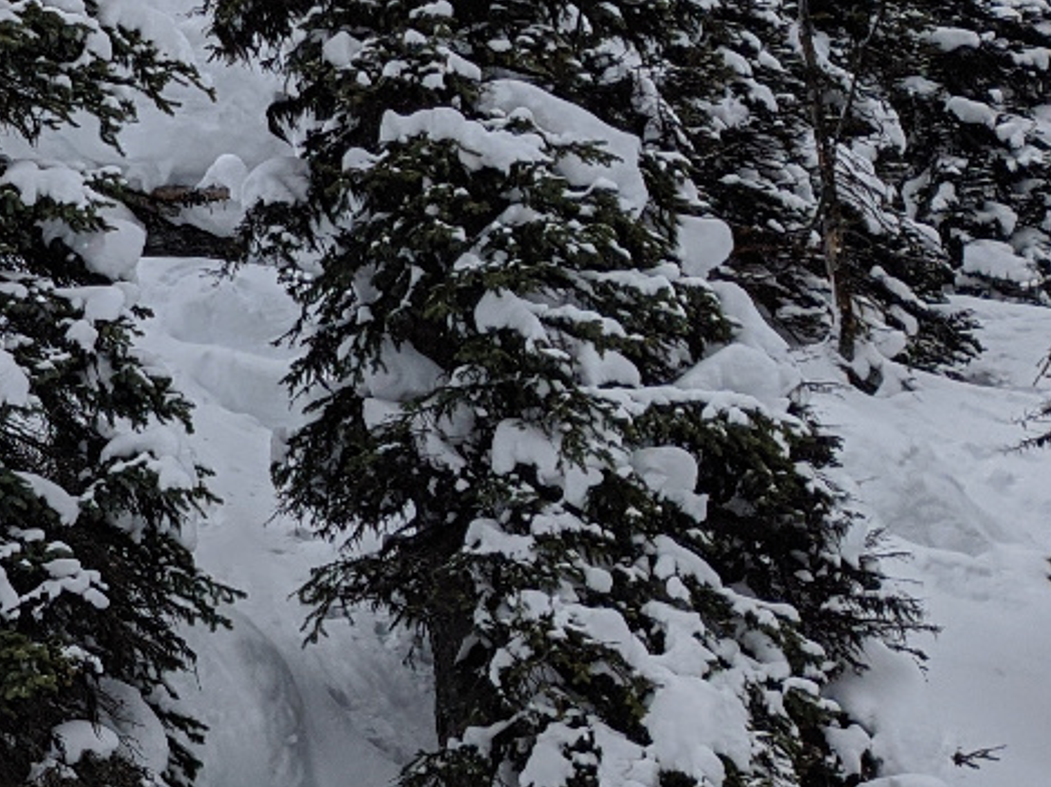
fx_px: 2792
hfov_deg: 18.2
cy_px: 313
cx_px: -657
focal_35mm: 92
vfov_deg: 16.0
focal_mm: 4.38
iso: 62
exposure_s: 1/3906
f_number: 1.73
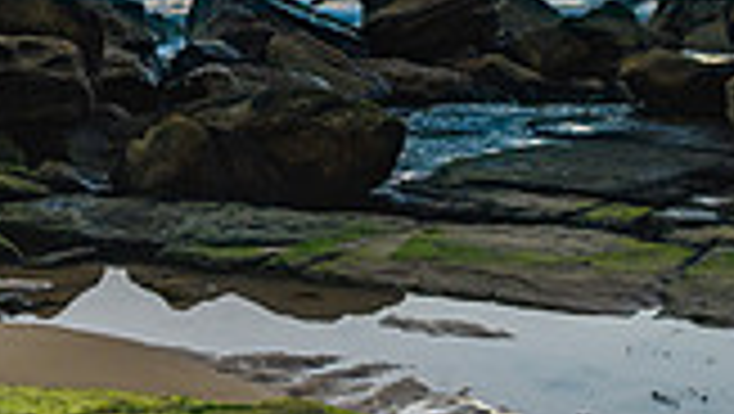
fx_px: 1773
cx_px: 165
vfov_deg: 13.1
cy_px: -9
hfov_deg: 23.1
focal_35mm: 91
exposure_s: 1/3
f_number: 8
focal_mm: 16
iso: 100
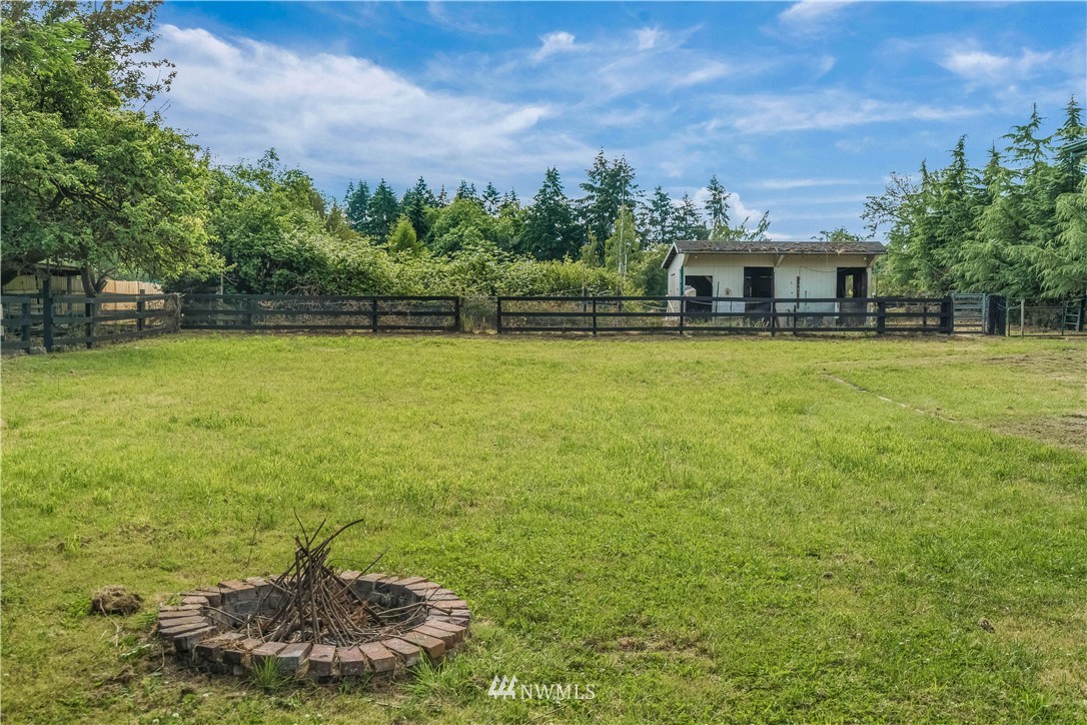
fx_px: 1057
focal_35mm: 35
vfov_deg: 37.9
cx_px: 544
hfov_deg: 54.4
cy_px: 362
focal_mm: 35
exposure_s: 1/60
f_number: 7.1
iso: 100
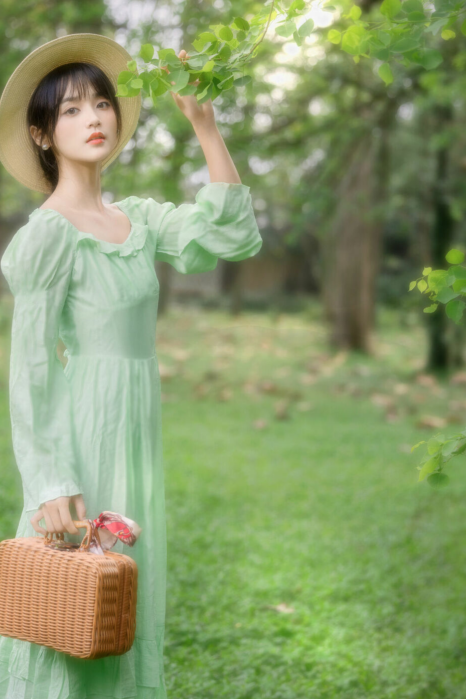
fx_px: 1514
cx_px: 205
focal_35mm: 78
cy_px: 331
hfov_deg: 17.5
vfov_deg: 26.0
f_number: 2.8
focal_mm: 70
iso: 100
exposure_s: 1/1000
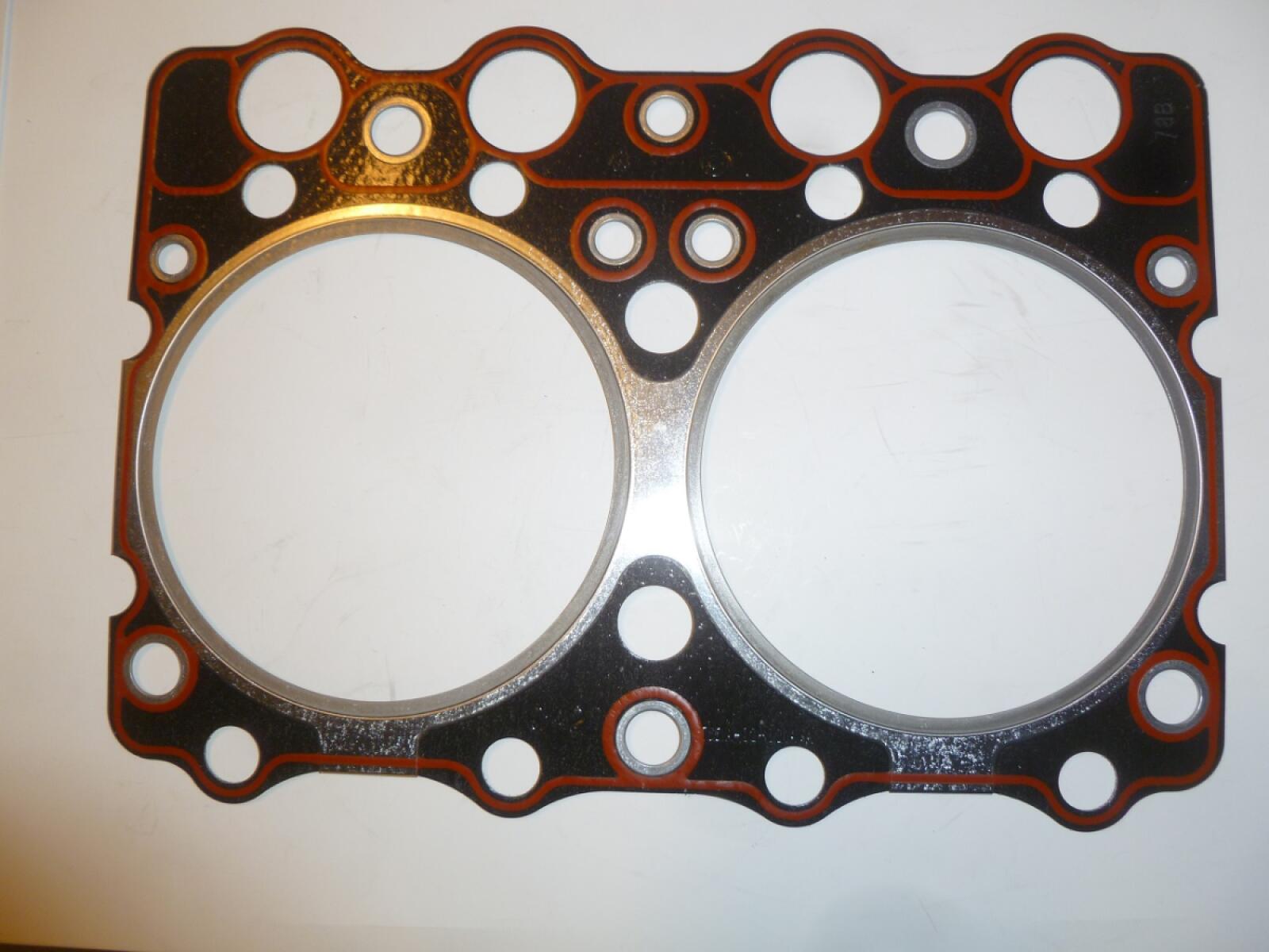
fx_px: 1026
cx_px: 634
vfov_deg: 49.7
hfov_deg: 63.4
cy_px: 476
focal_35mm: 28
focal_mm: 5
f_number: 3.3
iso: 100
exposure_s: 1/30
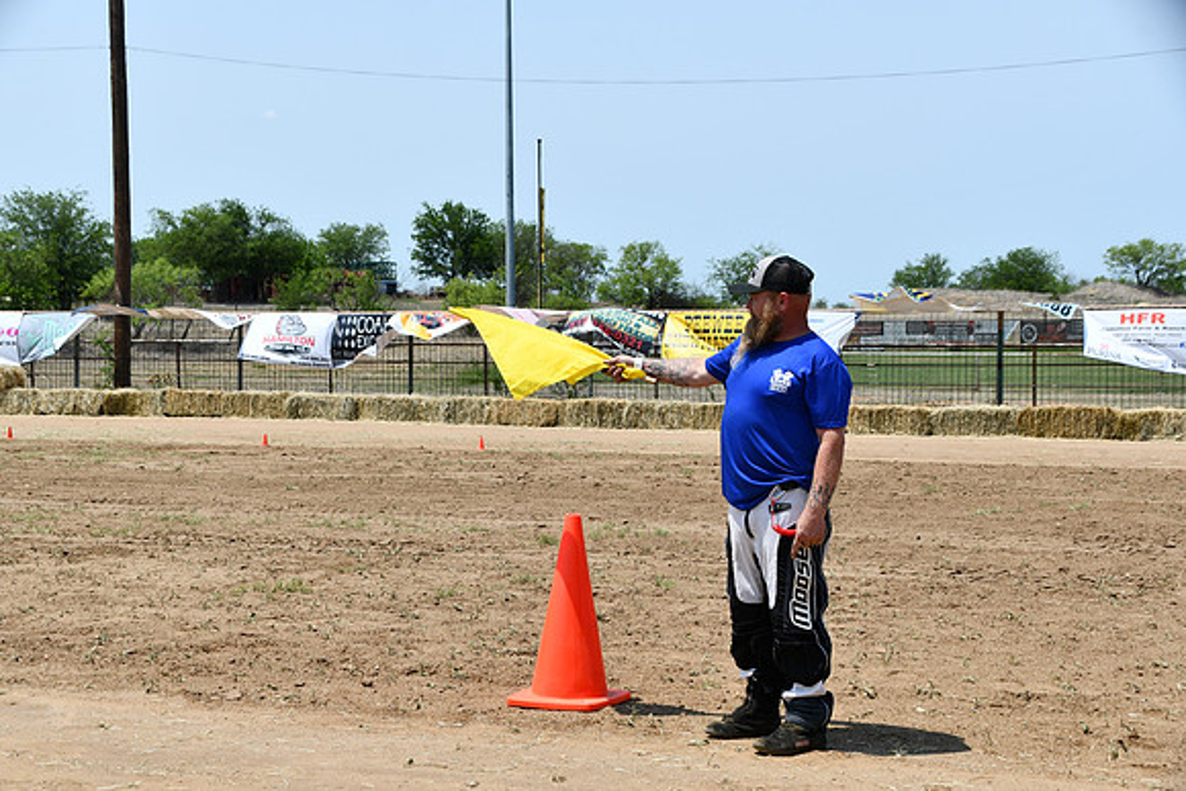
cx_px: 593
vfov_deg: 20.6
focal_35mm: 66
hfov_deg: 30.5
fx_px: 2175
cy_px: 396
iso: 100
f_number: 9
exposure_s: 1/320
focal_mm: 44
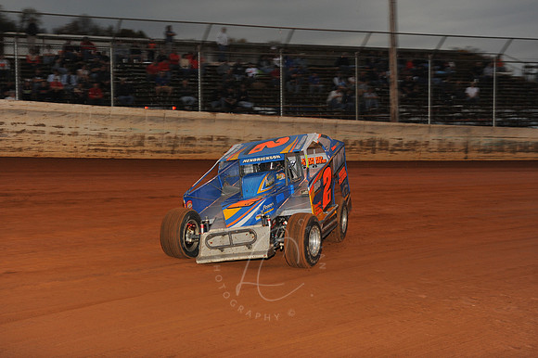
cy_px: 179
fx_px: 1045
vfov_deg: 19.4
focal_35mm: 70
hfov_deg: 28.9
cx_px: 269
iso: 800
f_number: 7.1
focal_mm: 70
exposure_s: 1/320
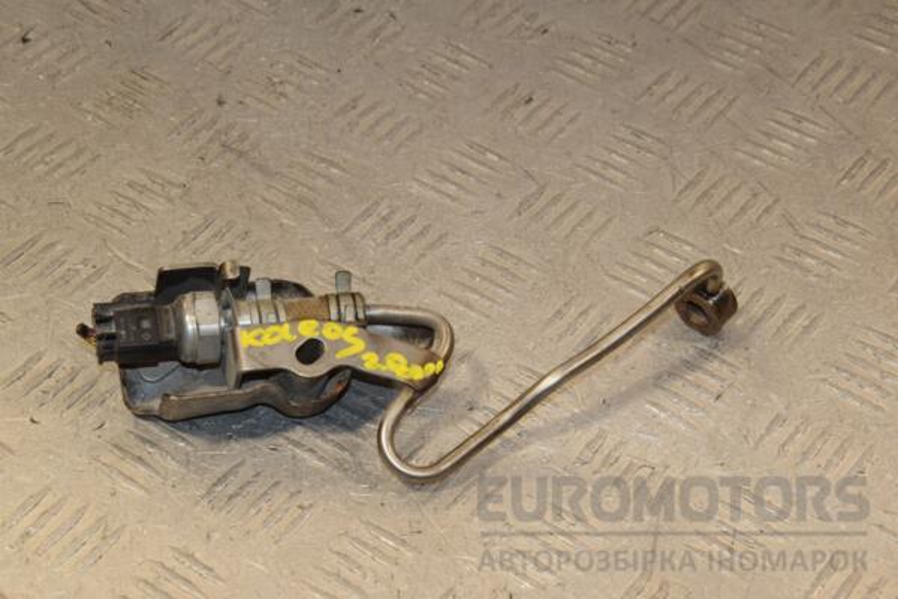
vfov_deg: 14.7
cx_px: 449
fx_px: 2320
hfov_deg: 21.9
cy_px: 300
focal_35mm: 93
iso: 800
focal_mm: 62
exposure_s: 1/200
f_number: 9
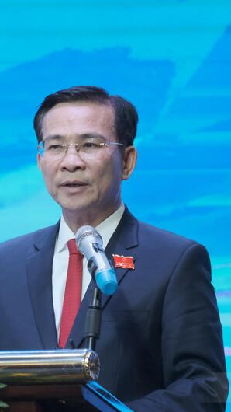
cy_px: 206
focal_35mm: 474
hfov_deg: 2.6
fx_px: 5163
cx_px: 31
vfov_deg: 4.6
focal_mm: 200
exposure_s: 1/600
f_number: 4.8
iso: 4000
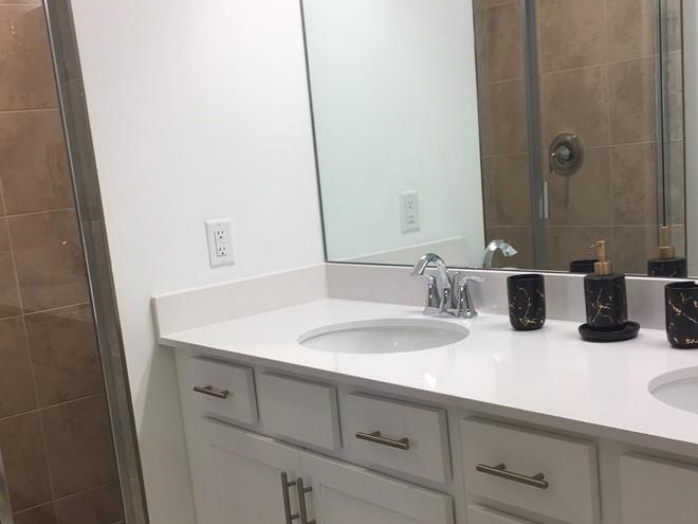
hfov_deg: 42.0
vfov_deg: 31.9
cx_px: 305
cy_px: 348
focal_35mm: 45
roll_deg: +6.3
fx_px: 907
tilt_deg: -11.6
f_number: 2.2
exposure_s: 1/30
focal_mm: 4.15
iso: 32
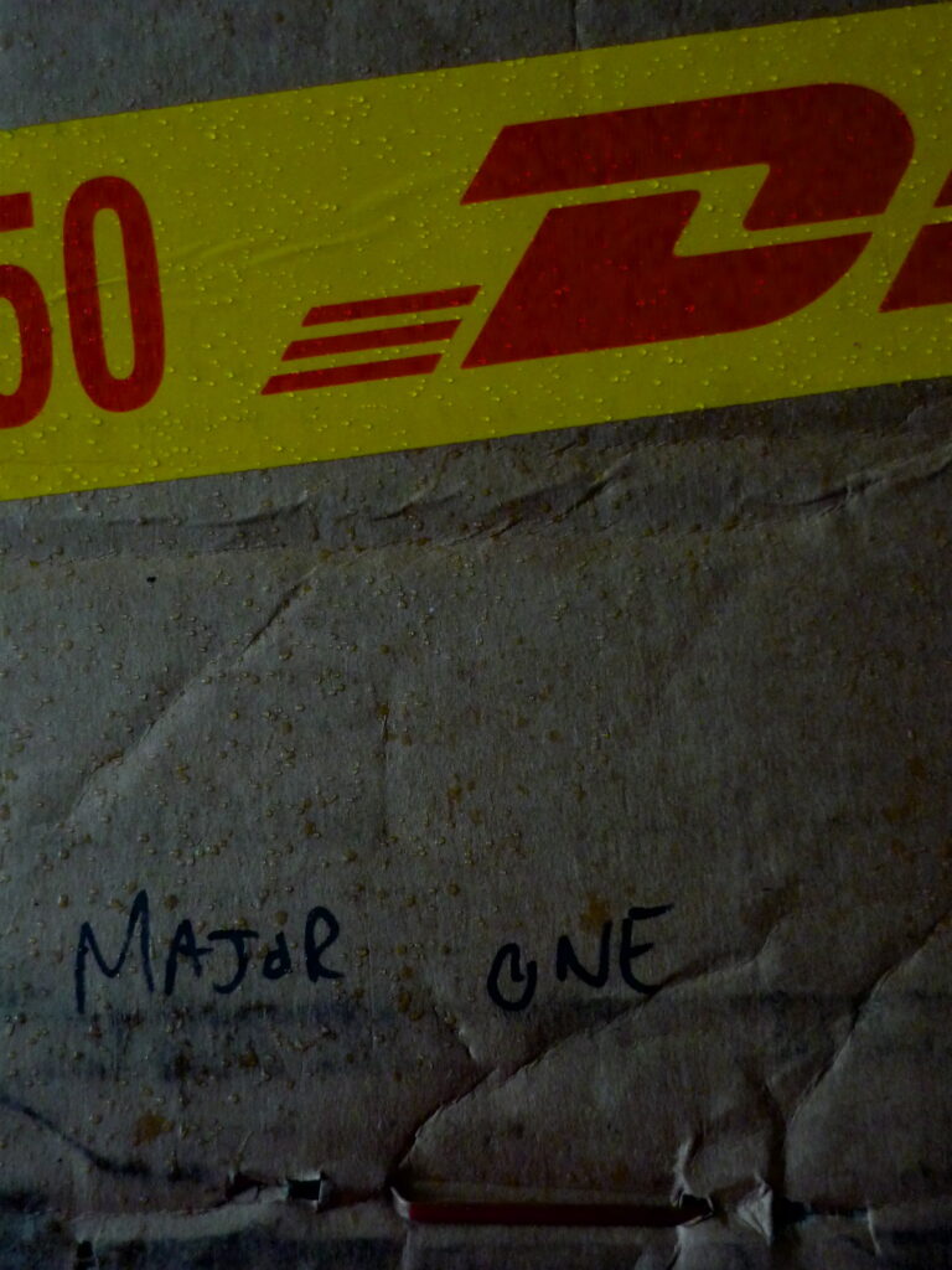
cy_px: 635
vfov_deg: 40.4
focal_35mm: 47
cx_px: 476
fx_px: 1723
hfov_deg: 30.9
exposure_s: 1/40
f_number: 3.1
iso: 400
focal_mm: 7.8
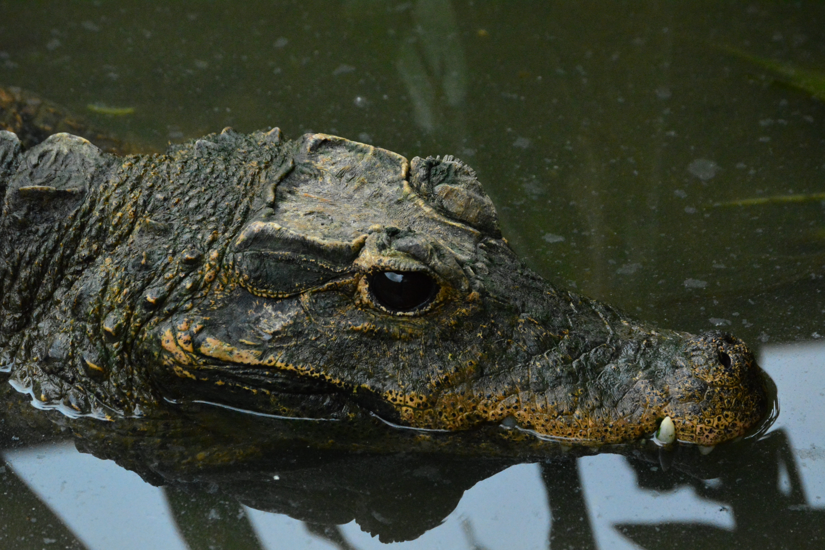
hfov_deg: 10.2
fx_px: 4640
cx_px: 412
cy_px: 275
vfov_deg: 6.8
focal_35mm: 202
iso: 6400
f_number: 8
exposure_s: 1/500
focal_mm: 135
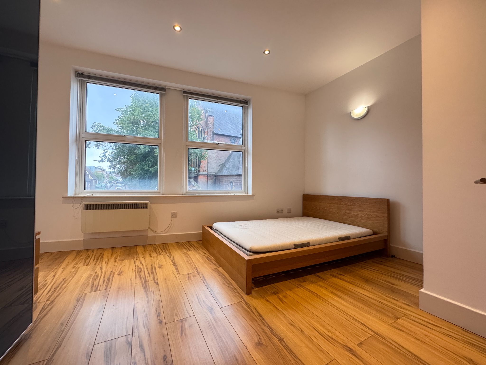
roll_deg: +0.0
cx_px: 243
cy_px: 182
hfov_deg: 102.1
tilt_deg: +1.9
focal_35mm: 14
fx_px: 197
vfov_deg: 85.7
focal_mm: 2.22
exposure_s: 1/100
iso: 250
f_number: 2.2
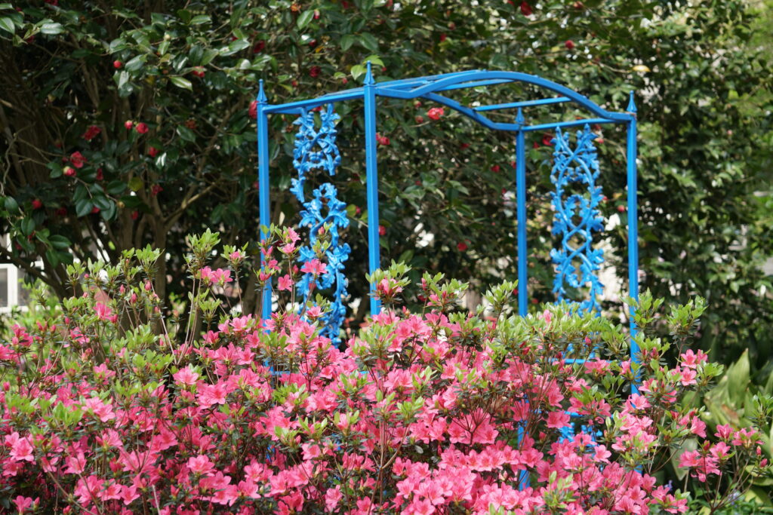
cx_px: 386
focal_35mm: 82
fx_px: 1772
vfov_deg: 16.6
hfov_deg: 24.6
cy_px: 258
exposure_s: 1/100
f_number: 5
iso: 100
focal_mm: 55
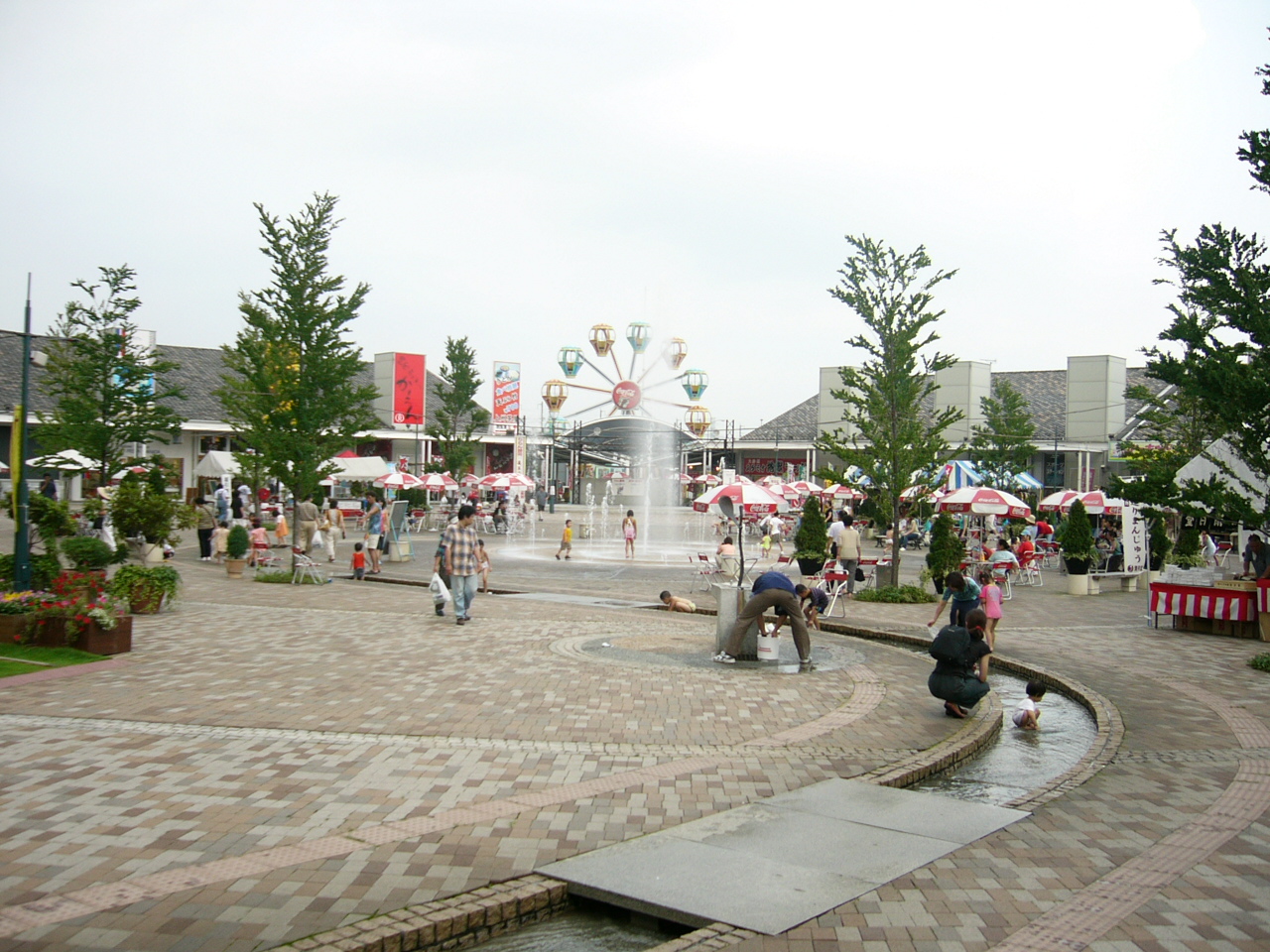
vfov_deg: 40.7
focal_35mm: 35
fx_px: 1284
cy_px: 476
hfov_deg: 52.6
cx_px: 635
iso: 50
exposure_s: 1/200
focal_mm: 5.8
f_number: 2.8
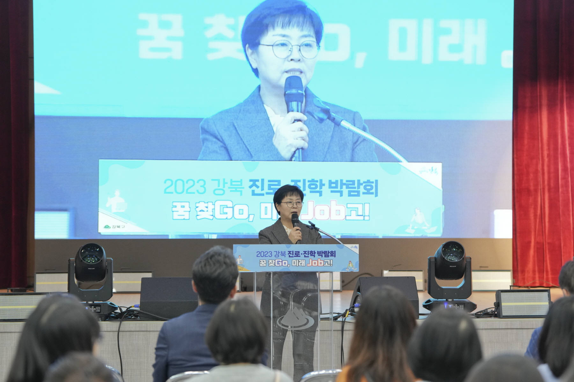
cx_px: 287
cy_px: 191
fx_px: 1658
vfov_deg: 13.2
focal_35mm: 104
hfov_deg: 19.6
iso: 1600
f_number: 3.5
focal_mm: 104
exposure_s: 1/160
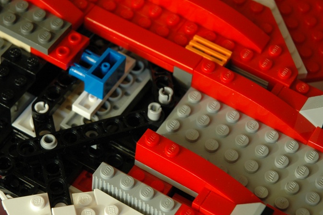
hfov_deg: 14.5
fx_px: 1264
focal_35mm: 141
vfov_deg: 9.7
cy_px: 122
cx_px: 116
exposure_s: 1/160
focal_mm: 70
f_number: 6.3
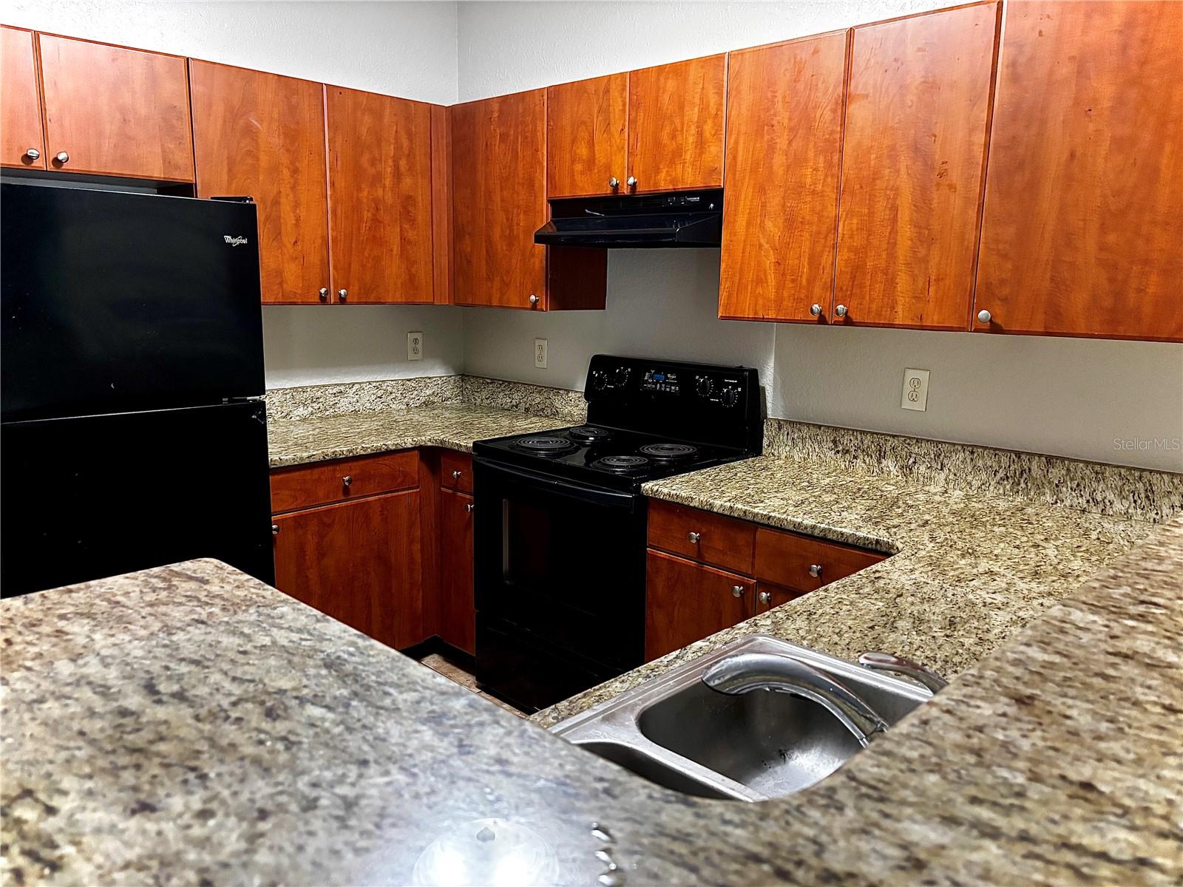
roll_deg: -1.1
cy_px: 444
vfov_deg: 53.1
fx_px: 889
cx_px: 592
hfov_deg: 67.3
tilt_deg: -10.9
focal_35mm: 26
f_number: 1.6
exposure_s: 1/40
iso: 500
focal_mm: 5.96
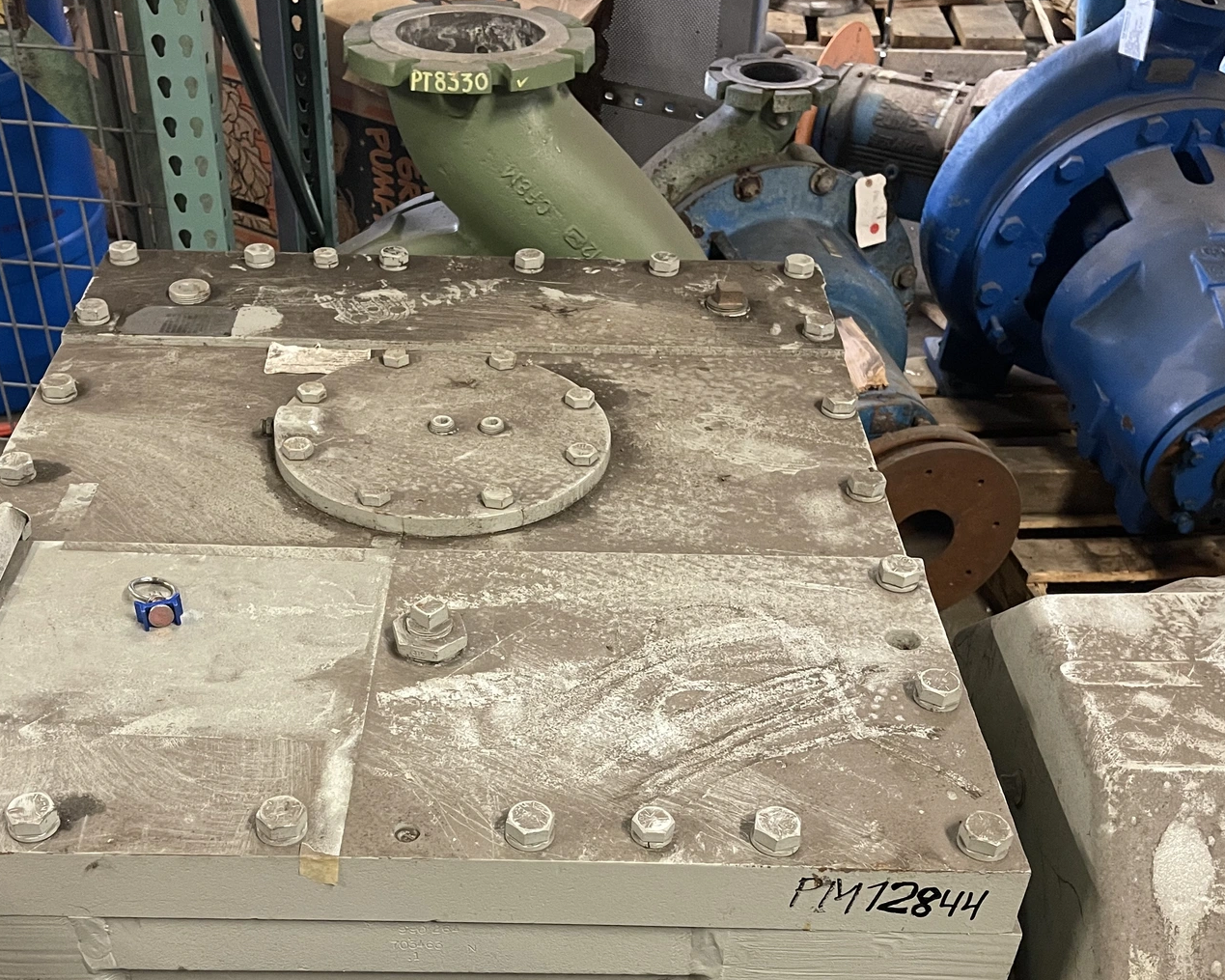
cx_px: 498
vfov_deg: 36.7
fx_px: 1450
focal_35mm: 40
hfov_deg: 45.6
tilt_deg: -40.7
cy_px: 694
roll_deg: -1.4
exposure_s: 1/40
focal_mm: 5.1
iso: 400
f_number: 1.6
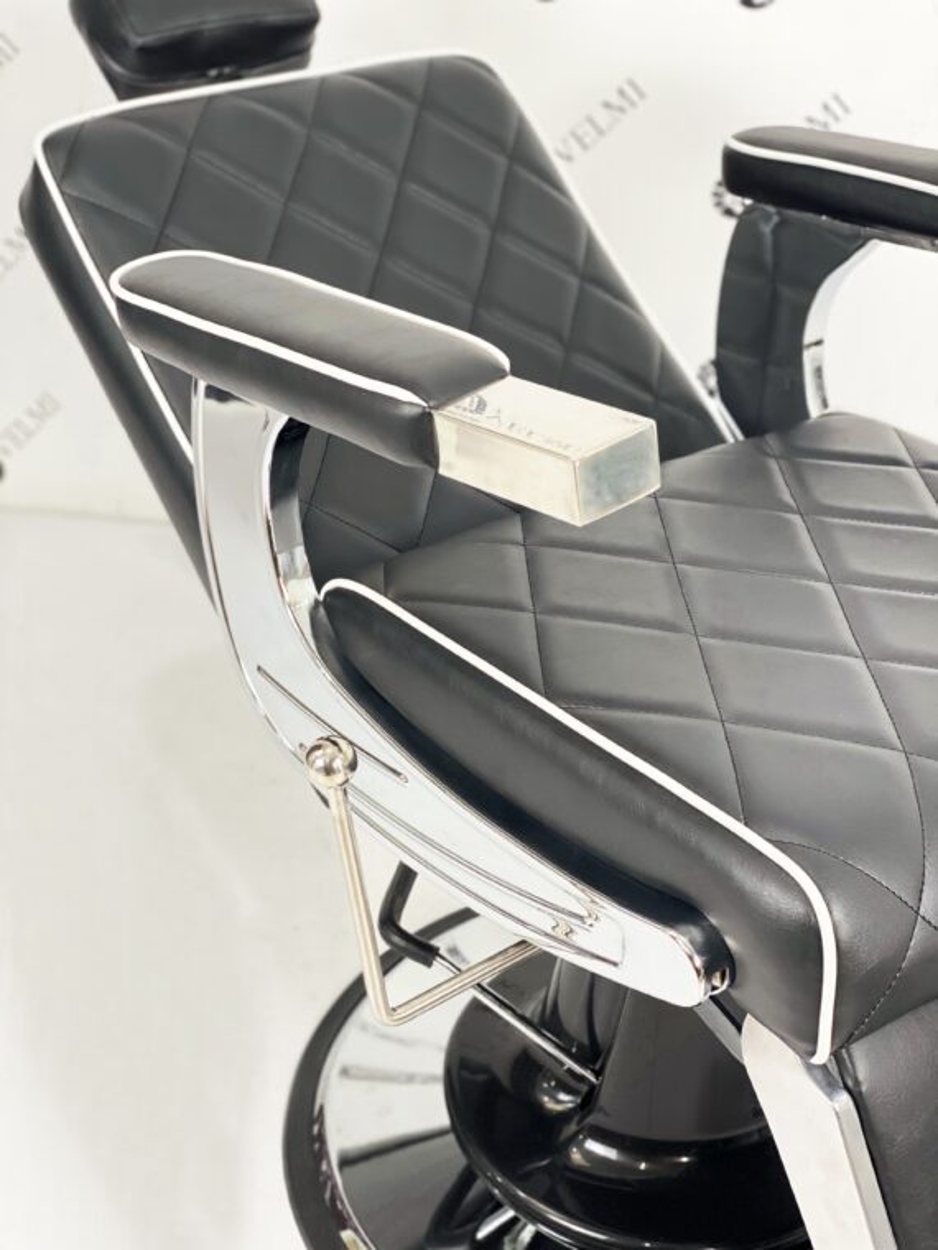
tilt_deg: -31.3
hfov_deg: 28.0
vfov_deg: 36.8
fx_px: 1879
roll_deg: -0.3
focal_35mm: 52
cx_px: 469
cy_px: 625
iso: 125
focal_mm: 6
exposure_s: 1/100
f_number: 2
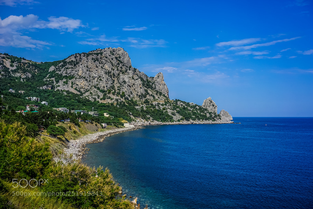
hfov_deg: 54.4
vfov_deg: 37.8
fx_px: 304
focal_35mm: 35
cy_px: 104
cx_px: 156
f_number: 11
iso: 100
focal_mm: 35
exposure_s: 1/200
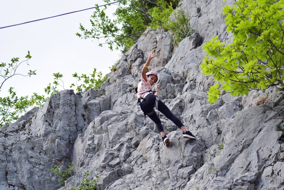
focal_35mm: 105
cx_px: 142
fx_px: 828
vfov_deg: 13.0
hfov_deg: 19.5
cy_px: 95
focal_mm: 70
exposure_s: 1/1250
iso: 400
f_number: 4.5
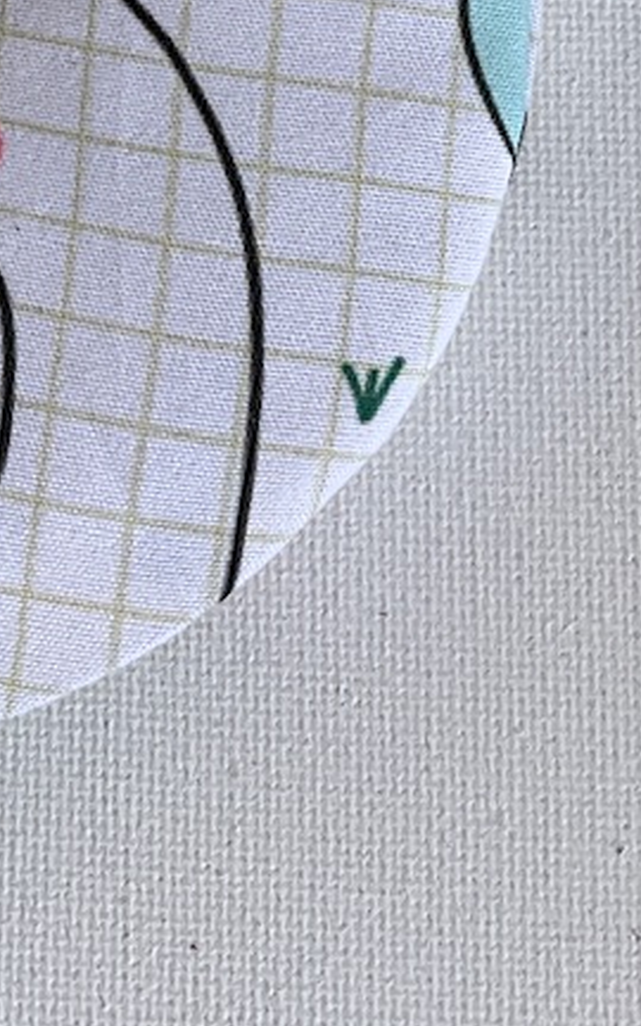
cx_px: -190
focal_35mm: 91
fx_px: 2544
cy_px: -159
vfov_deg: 21.4
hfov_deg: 13.8
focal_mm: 3
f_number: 1.8
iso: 25
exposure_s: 1/450
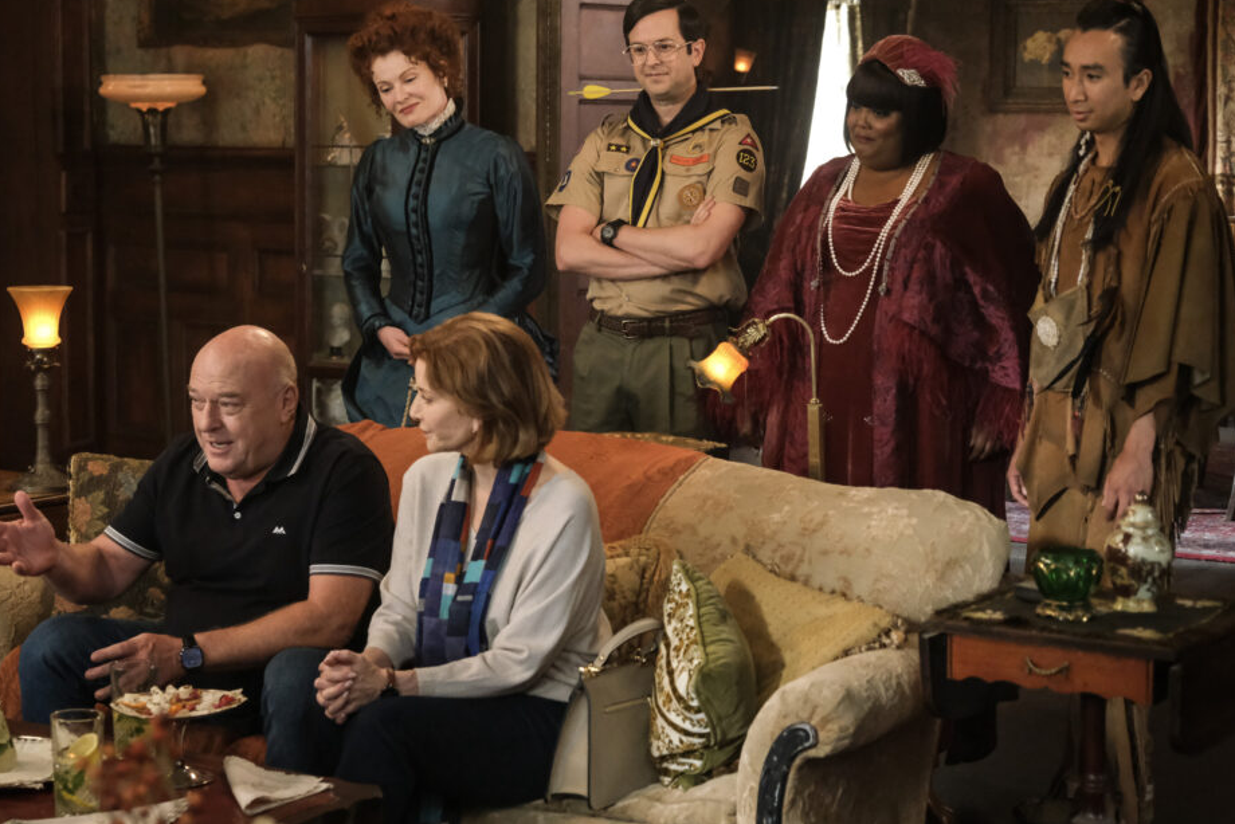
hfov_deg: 29.2
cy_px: 374
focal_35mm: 69
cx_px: 608
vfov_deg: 19.7
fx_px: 2368
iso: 6400
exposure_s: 1/125
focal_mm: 41.4
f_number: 3.2
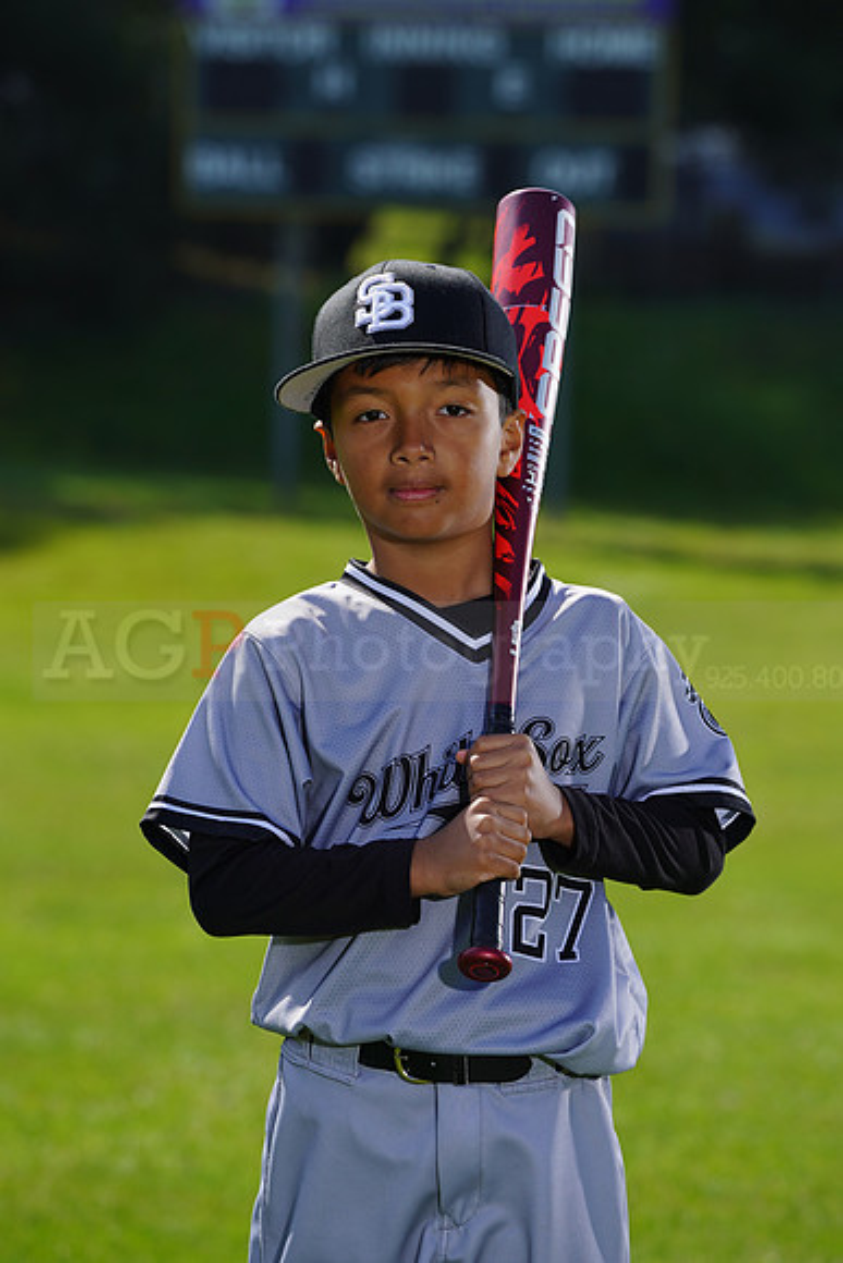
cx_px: 422
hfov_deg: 6.5
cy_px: 632
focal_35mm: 212
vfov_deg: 9.7
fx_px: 7441
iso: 100
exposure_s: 1/250
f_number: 8
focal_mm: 212
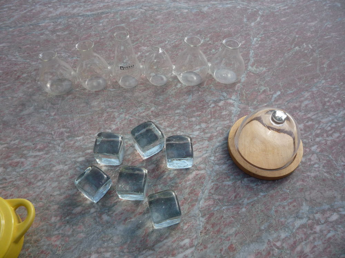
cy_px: 129
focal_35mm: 30
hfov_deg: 60.0
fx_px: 299
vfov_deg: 46.8
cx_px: 172
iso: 100
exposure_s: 1/400
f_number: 4
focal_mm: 5.2
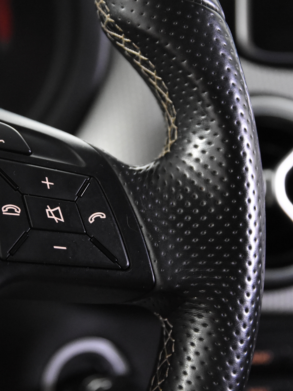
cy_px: 196
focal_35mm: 113
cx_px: 47
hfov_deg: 13.0
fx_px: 1275
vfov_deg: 17.4
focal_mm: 52
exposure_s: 1/80
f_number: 3.8
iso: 5600
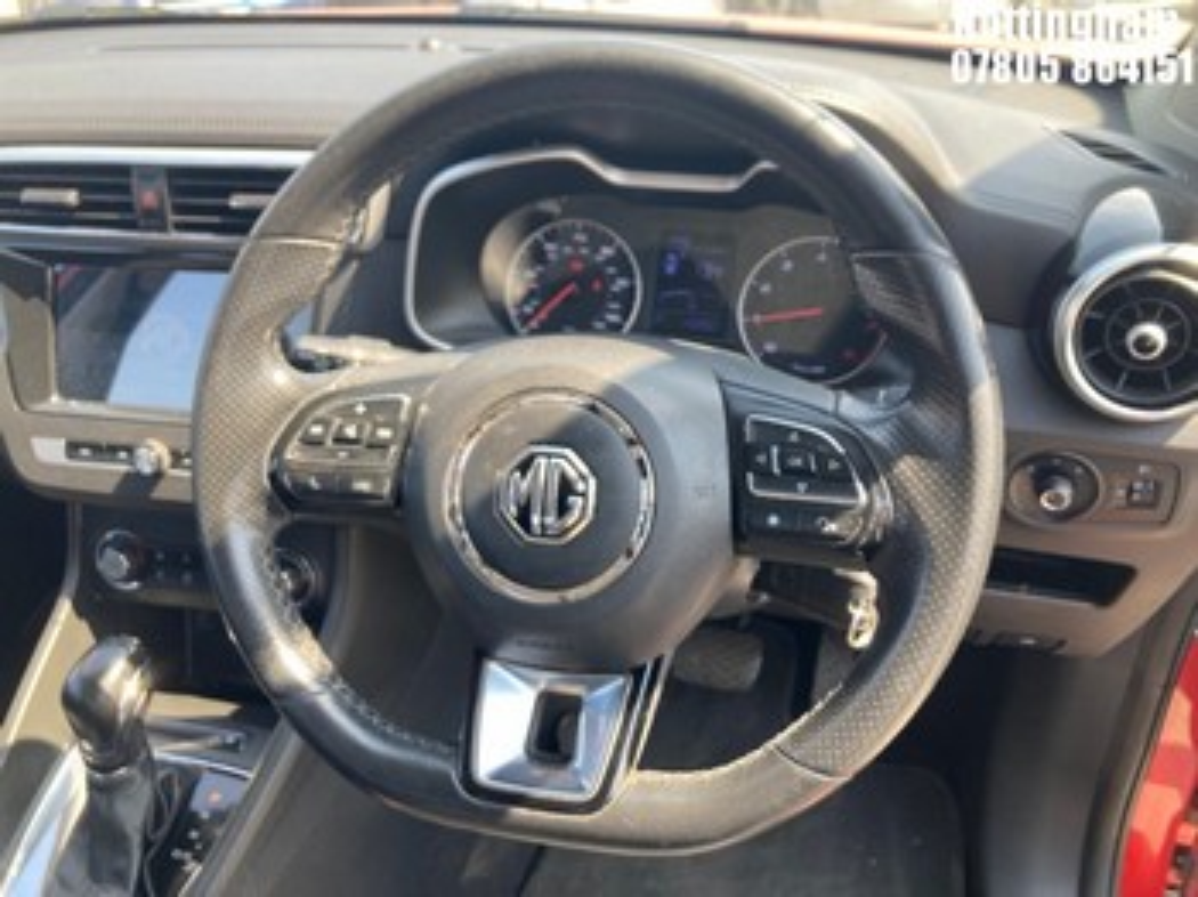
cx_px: 599
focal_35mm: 28
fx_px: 968
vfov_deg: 49.7
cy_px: 448
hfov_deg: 63.5
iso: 40
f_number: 1.8
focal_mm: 3.99
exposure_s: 1/121
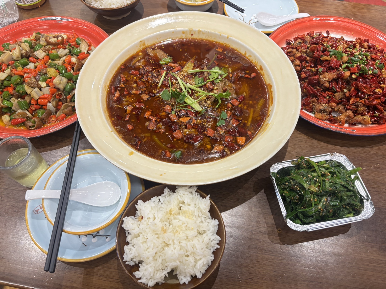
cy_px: 144
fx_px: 290
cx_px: 193
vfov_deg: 53.1
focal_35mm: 26
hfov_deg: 67.3
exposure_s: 1/50
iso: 160
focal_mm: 5.96
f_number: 1.6
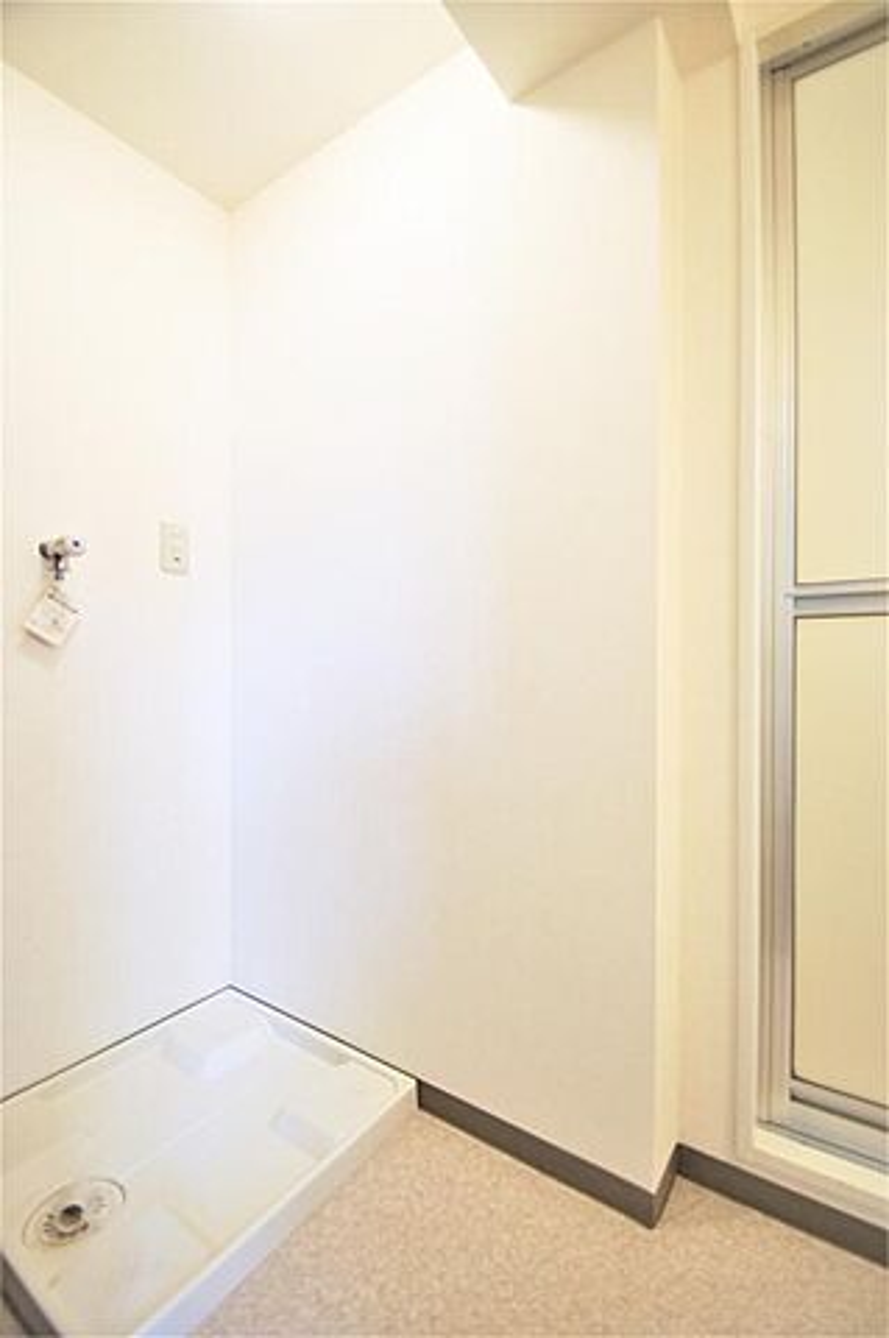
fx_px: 557
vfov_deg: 100.4
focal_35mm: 15
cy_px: 669
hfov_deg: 77.2
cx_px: 444
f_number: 3.5
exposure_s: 1/30
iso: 200
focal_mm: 10
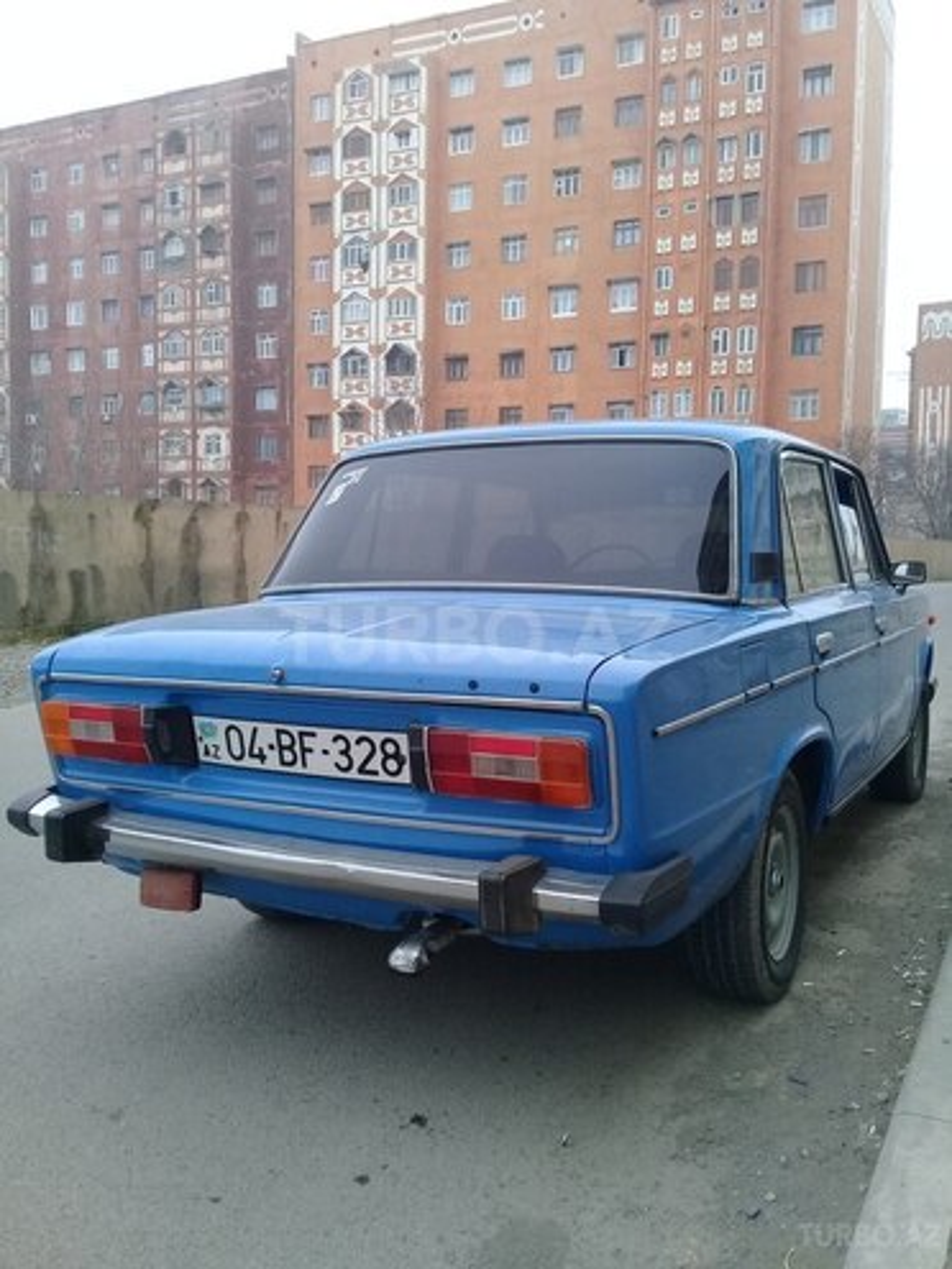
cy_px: 634
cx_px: 476
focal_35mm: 31
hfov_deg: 45.4
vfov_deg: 58.4
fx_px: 1137
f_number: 2.2
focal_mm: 3.3
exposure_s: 1/100
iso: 64
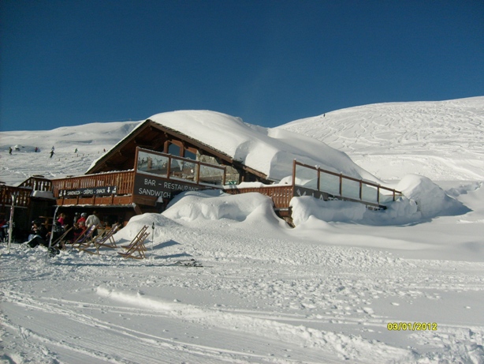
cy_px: 182
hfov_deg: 52.6
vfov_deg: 40.7
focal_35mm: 35
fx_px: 490
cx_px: 242
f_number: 7.1
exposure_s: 1/1000
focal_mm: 5.8
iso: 80
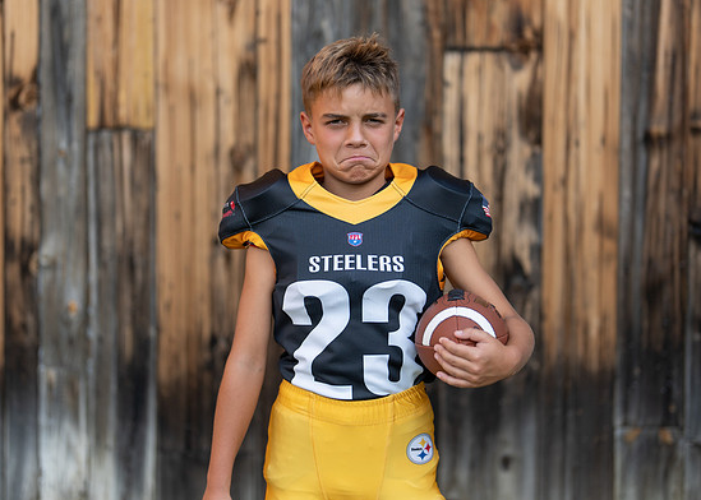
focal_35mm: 66
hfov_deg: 29.9
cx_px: 349
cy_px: 229
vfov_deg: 21.6
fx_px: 1314
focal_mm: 50
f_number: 1.2
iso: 100
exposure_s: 1/2000
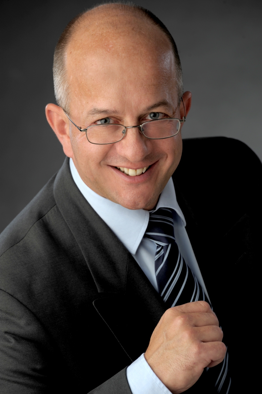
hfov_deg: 8.8
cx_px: 131
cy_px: 197
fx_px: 1695
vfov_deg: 13.3
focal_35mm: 155
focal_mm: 155
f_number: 9
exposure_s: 1/100
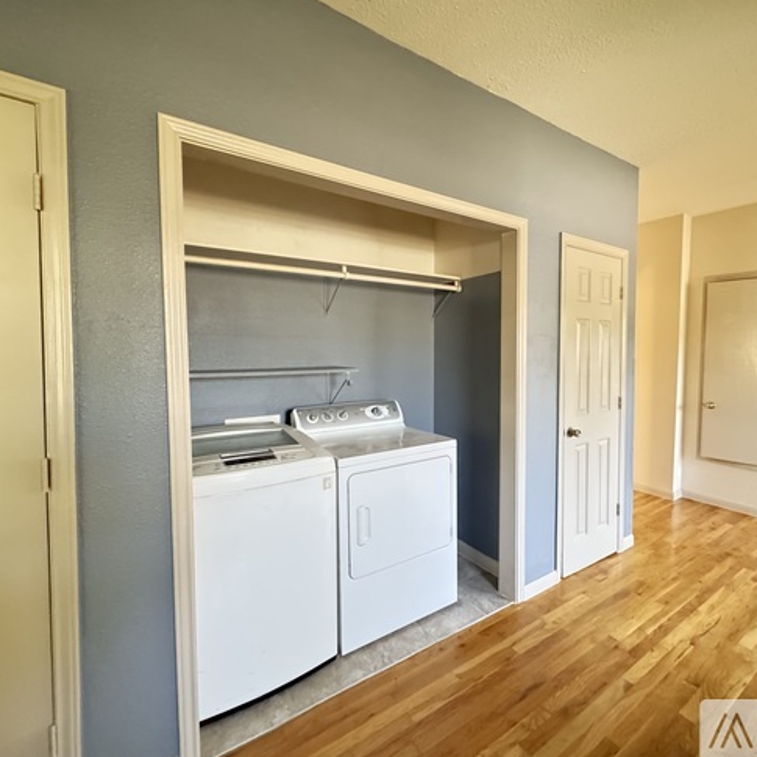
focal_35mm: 17
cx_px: 432
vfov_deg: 84.0
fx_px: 421
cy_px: 371
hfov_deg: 83.5
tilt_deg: -2.9
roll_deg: +0.0
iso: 1250
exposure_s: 1/59
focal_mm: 2.22
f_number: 2.2
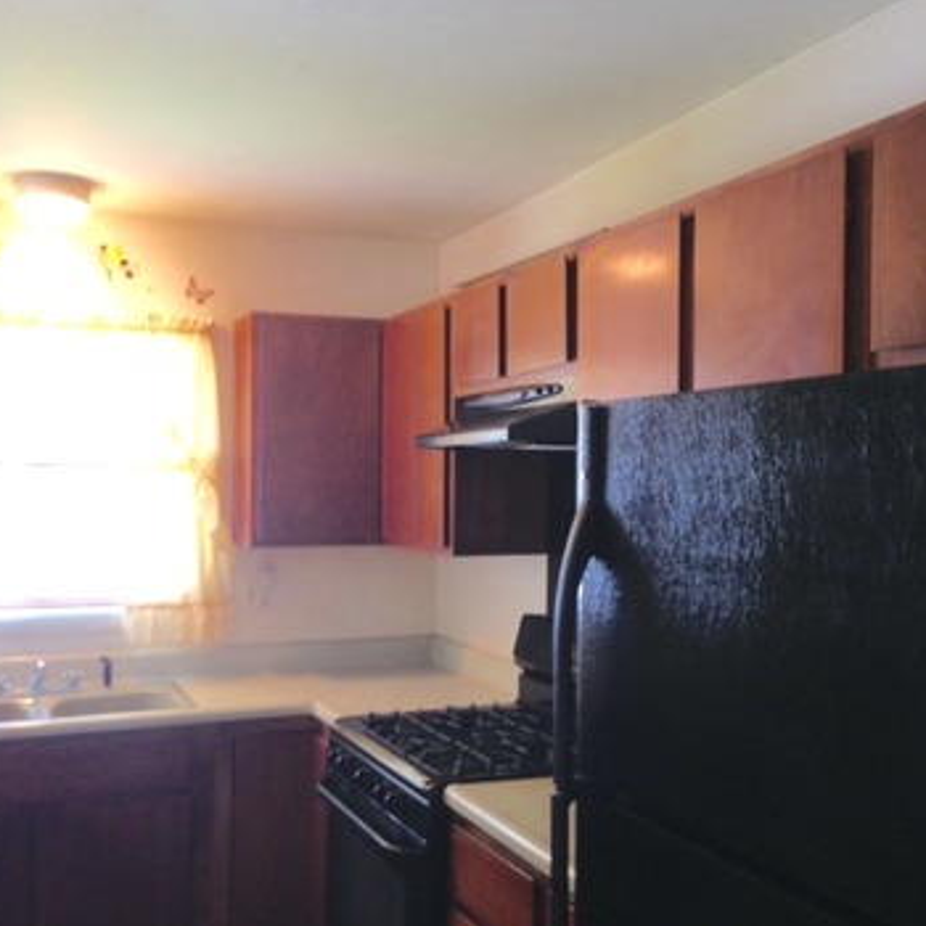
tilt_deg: +3.4
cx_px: 458
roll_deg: -0.2
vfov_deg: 41.9
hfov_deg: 41.9
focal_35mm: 40
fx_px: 1211
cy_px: 458
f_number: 2.4
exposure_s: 1/20
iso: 125
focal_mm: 4.12
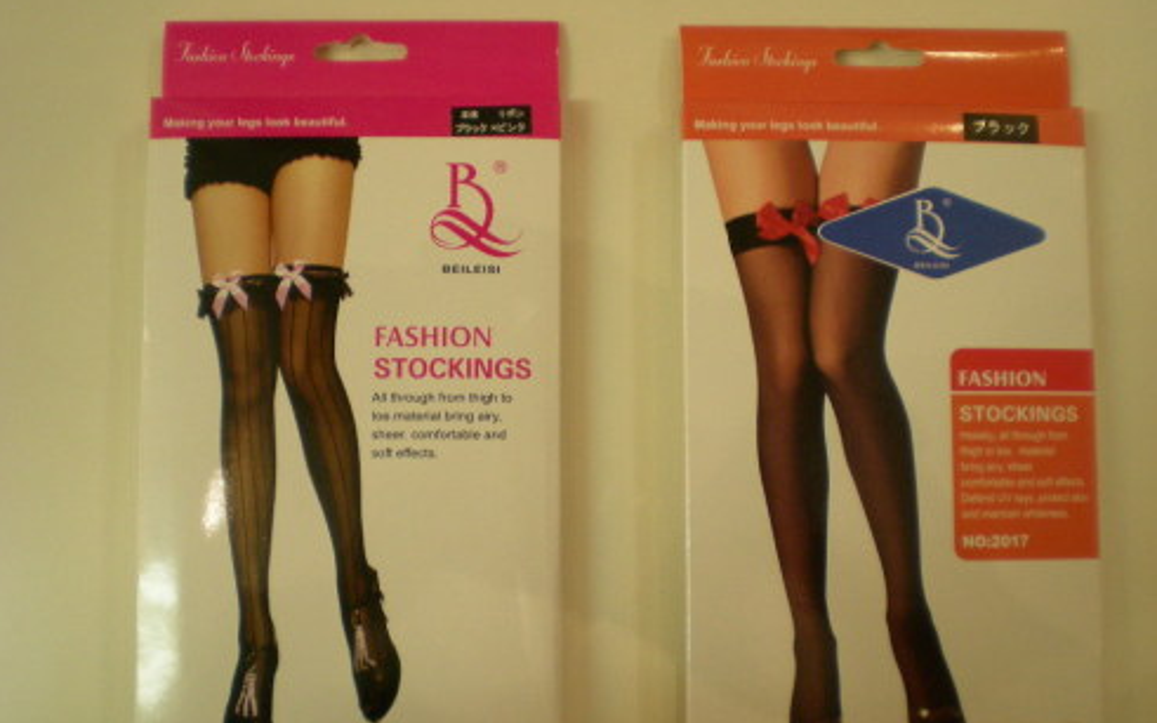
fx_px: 1293
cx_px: 582
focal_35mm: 41
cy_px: 394
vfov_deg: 31.2
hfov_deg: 48.2
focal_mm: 6.3
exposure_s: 1/36.2
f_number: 3.1
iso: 200
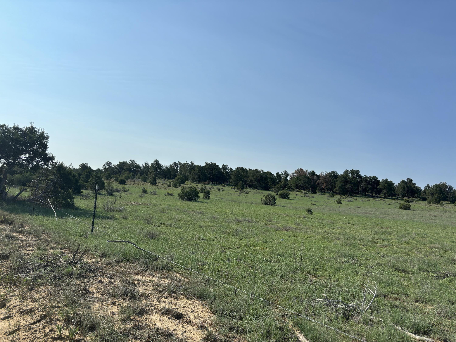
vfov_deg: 53.1
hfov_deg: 67.3
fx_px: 343
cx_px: 228
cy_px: 171
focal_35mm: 26
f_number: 1.6
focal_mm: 5.96
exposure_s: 1/6711
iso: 50
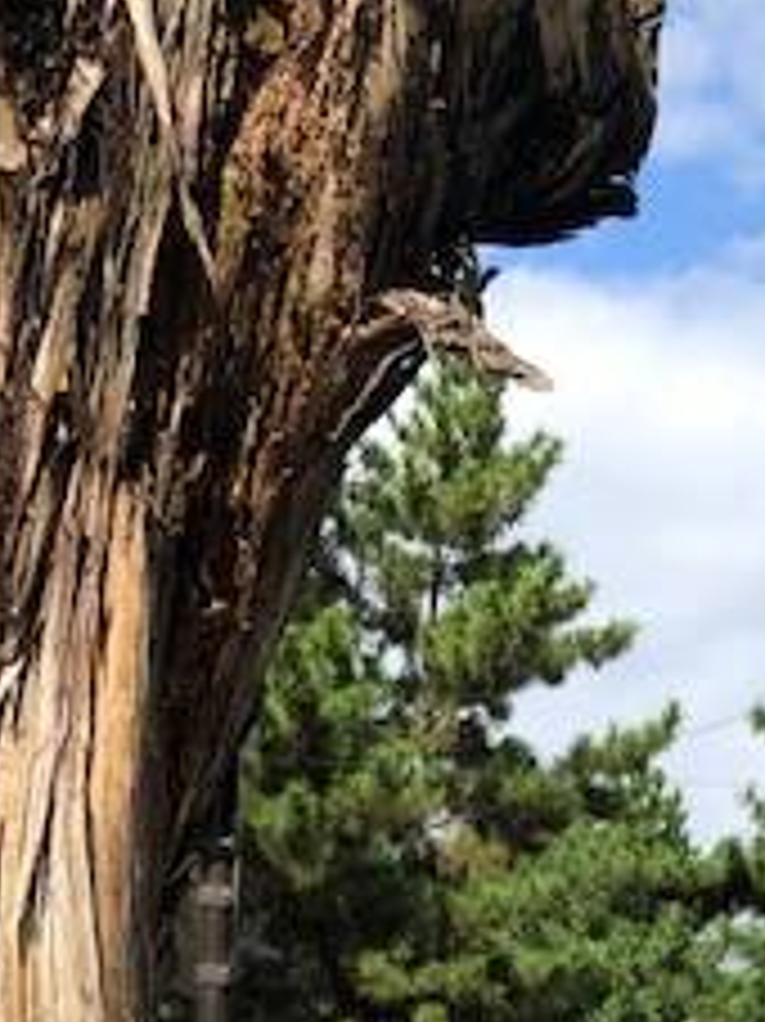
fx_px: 2330
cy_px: 1400
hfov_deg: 18.6
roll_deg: -0.4
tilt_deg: -3.7
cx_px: 374
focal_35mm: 79
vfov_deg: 21.8
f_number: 1.8
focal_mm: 3.99
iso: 20
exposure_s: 1/1779
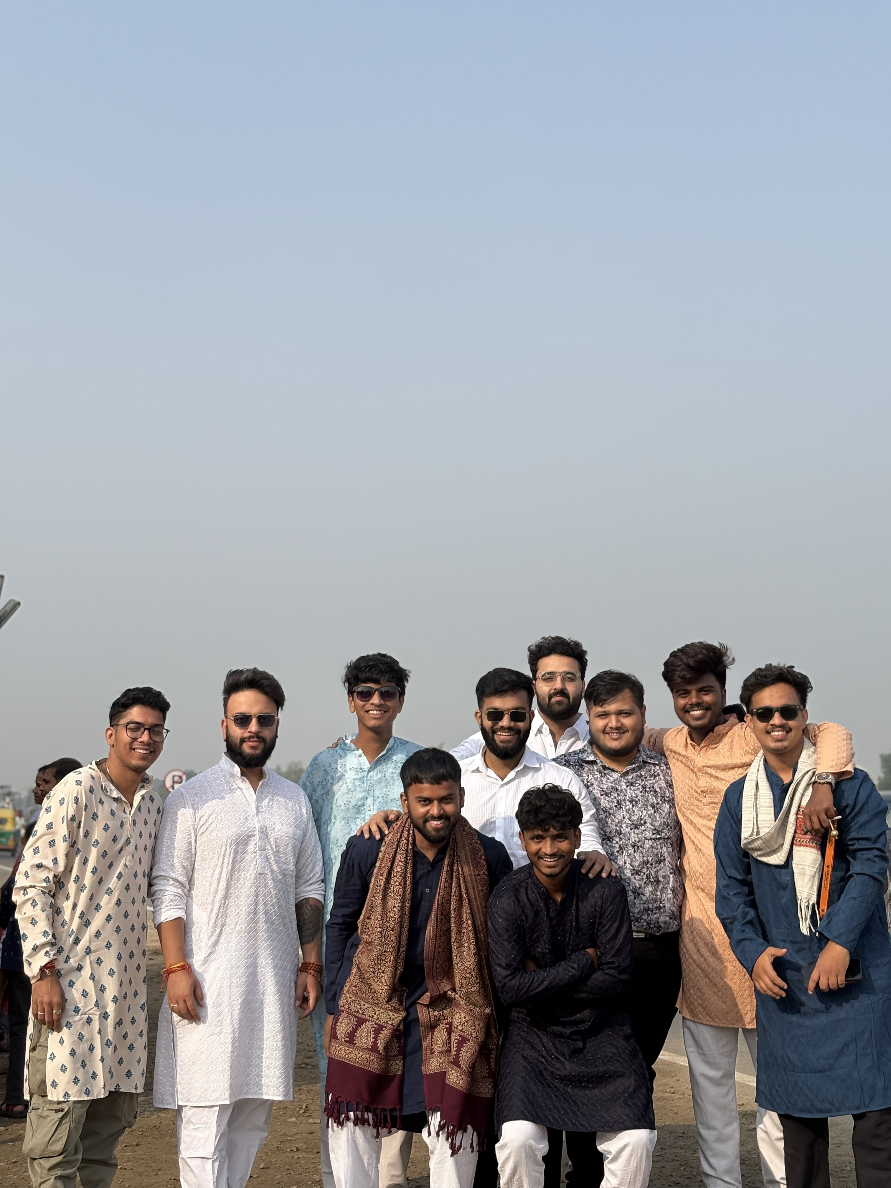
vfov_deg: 36.8
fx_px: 1785
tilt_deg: +7.7
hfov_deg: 28.0
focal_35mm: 52
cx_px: 446
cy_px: 594
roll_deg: -1.0
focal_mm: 5.96
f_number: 1.6
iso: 50
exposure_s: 1/2545
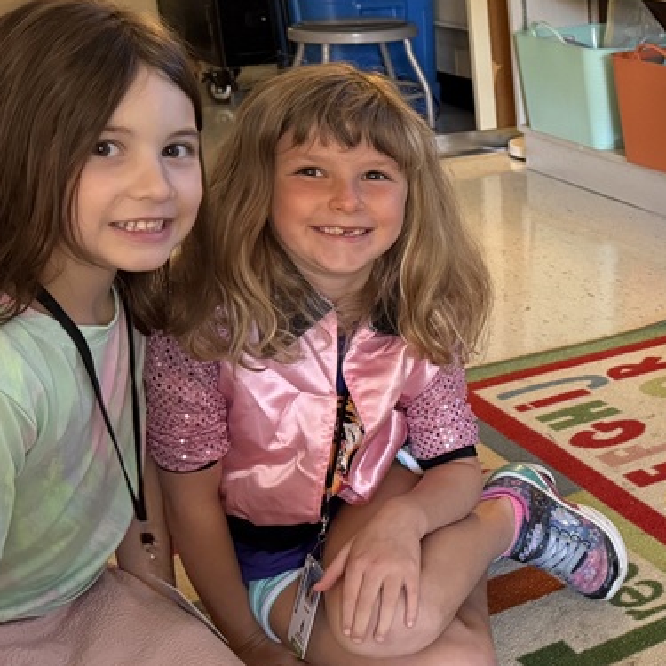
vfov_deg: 29.5
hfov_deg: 27.0
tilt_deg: -18.8
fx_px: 1262
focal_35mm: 58
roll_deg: -0.1
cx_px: 739
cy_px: 321
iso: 640
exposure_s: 1/60
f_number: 1.78
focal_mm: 6.76
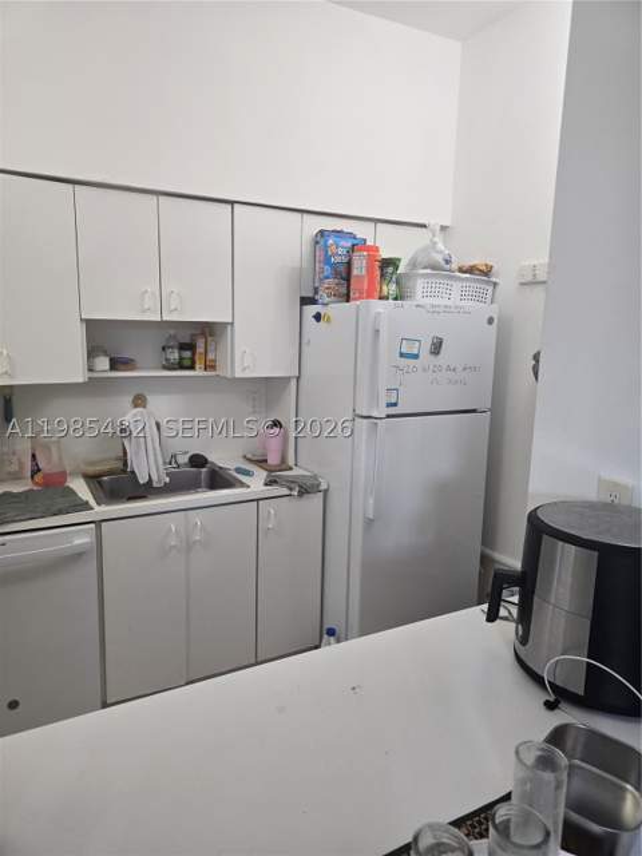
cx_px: 321
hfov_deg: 58.9
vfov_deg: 73.9
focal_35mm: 23
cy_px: 428
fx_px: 569
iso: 160
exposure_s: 1/120
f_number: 1.7
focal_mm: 6.3
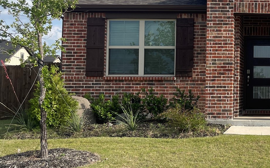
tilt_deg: +2.4
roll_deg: -0.1
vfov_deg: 22.0
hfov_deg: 30.9
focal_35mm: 59
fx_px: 434
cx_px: 296
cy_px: 65
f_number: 1.6
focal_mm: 5.1
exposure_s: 1/2545
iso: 32
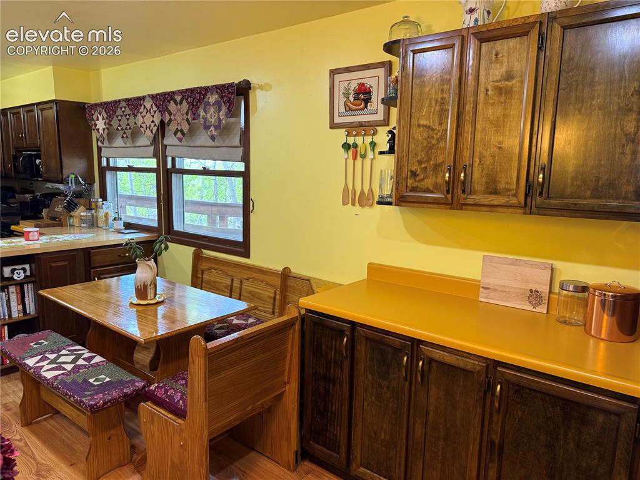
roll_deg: -1.0
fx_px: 444
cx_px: 320
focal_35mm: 24
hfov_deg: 71.6
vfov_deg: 56.8
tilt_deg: -8.9
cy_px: 240
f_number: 1.78
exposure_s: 1/60
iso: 250
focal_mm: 6.76
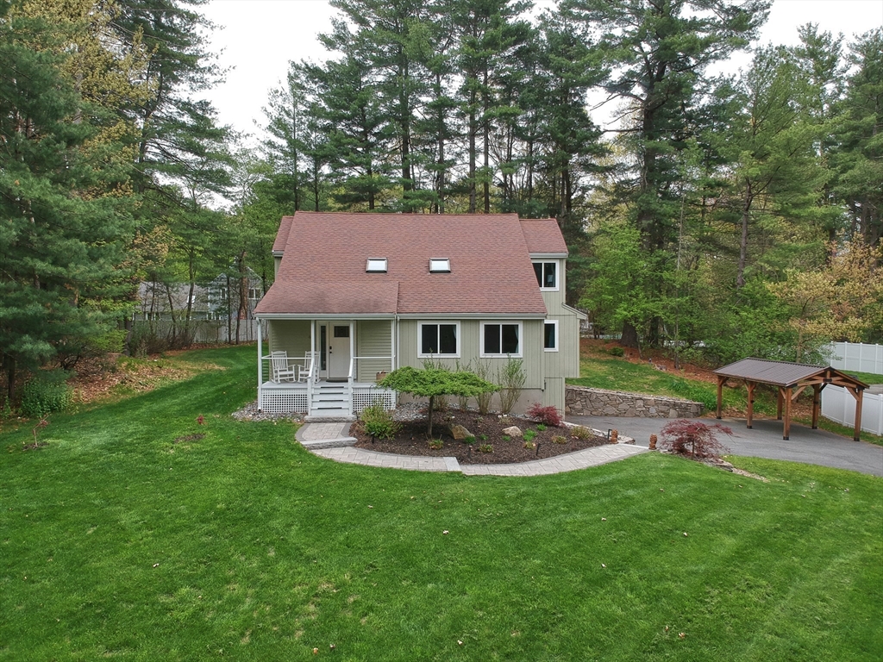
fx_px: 638
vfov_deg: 54.9
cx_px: 442
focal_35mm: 25
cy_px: 331
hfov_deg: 69.4
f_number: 2.6
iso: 100
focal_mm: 4.49
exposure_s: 1/240
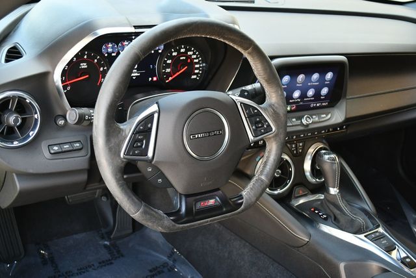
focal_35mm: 44
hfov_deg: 44.5
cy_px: 139
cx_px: 208
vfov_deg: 30.6
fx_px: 509
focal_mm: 22
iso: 800
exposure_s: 1/125
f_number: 4
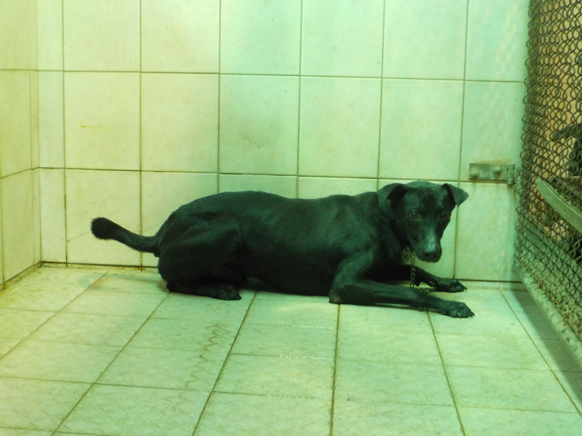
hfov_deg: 40.4
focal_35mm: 47
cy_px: 218
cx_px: 291
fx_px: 790
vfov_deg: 30.9
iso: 400
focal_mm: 6.4
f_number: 4.2
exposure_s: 1/10
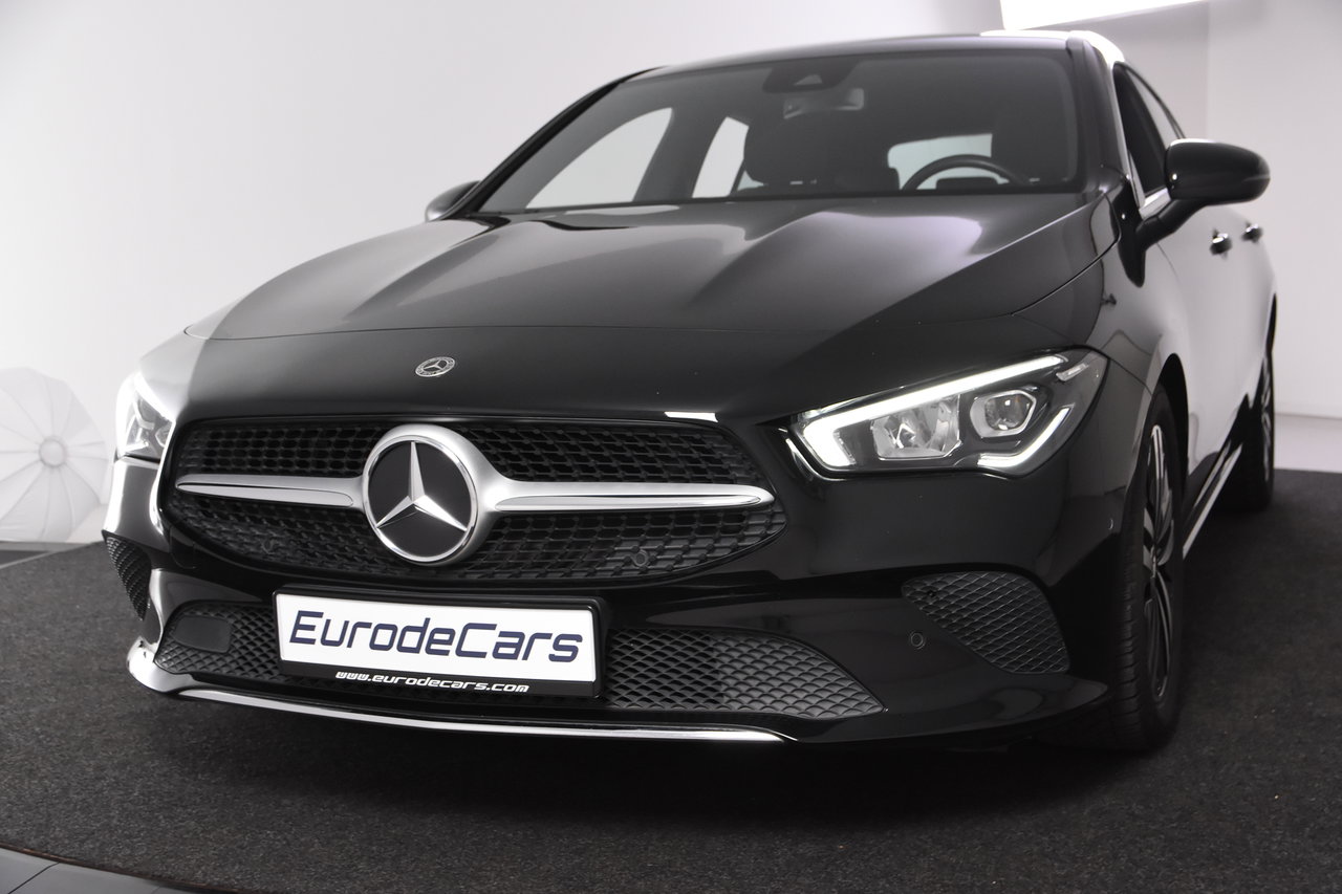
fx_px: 1733
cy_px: 447
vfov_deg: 28.9
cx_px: 671
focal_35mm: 46
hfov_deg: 42.3
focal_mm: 31
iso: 1600
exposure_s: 1/100
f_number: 5
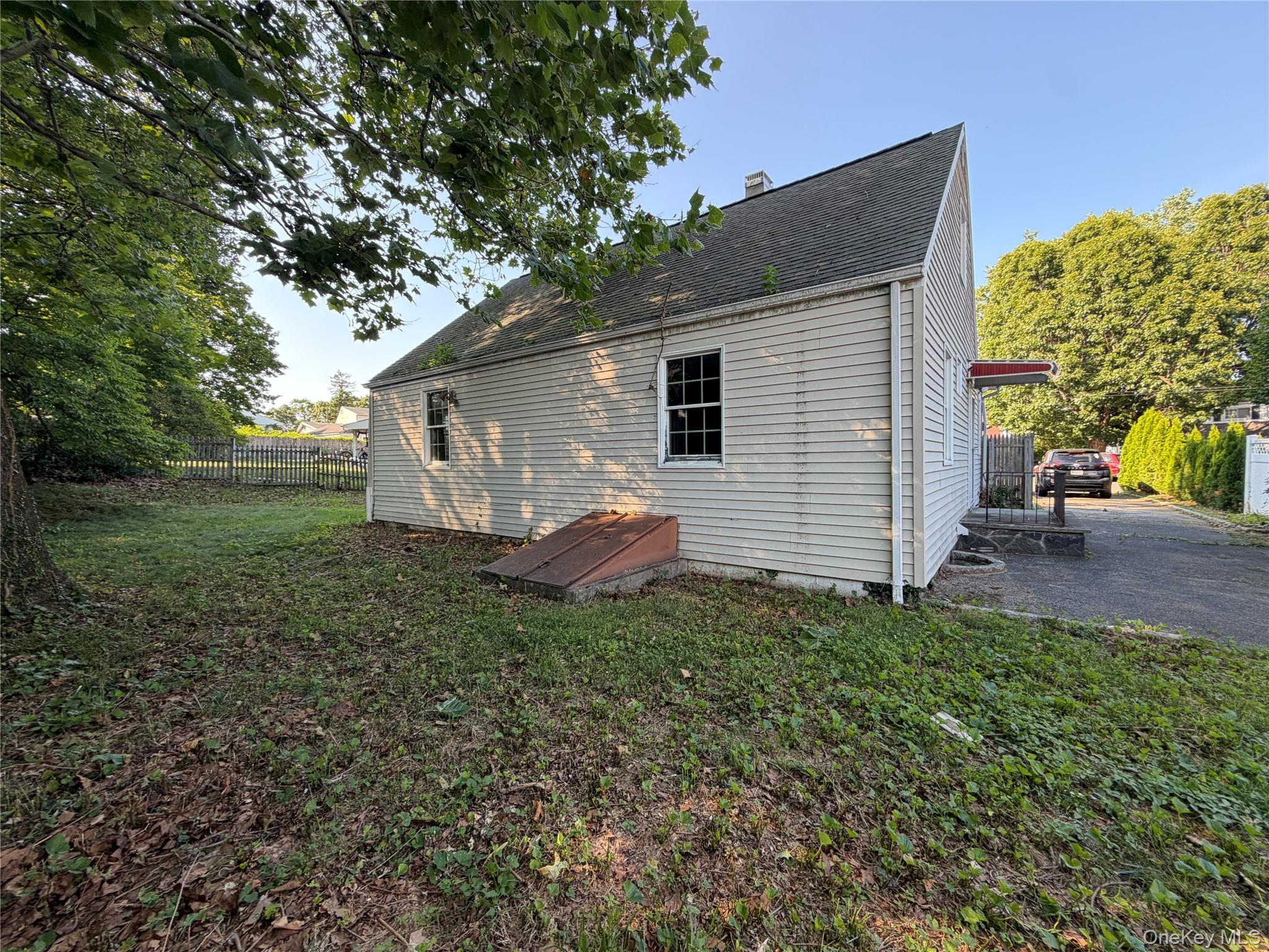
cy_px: 476
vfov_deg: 85.7
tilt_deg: -1.5
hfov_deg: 102.1
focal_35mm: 14
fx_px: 513
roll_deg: +1.7
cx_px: 634
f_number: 2.2
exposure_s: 1/148
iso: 40
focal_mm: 2.22
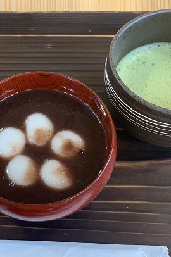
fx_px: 343
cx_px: 49
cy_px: 144
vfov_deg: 41.1
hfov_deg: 27.7
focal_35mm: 48
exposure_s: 1/50
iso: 160
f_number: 1.8
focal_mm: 4.25
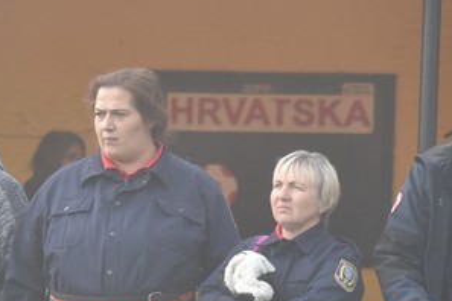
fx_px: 4156
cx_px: -91
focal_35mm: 331
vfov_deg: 4.2
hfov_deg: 6.2
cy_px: 246
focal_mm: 120
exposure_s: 1/1250
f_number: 4.5
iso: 1000
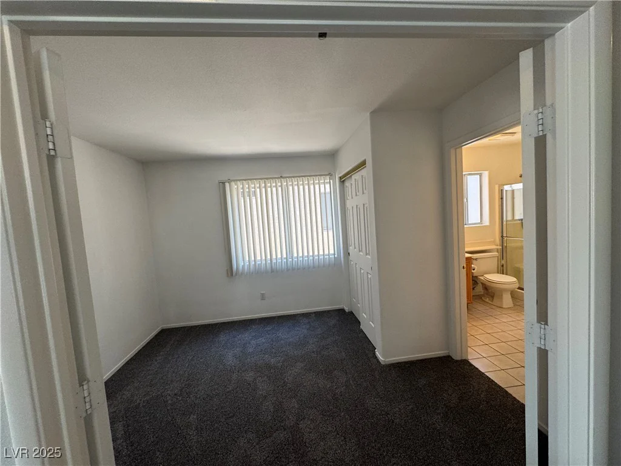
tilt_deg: -4.4
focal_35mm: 14
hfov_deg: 102.1
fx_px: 251
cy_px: 233
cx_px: 310
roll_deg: +3.7
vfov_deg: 85.7
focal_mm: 2.22
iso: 125
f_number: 2.2
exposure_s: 1/120
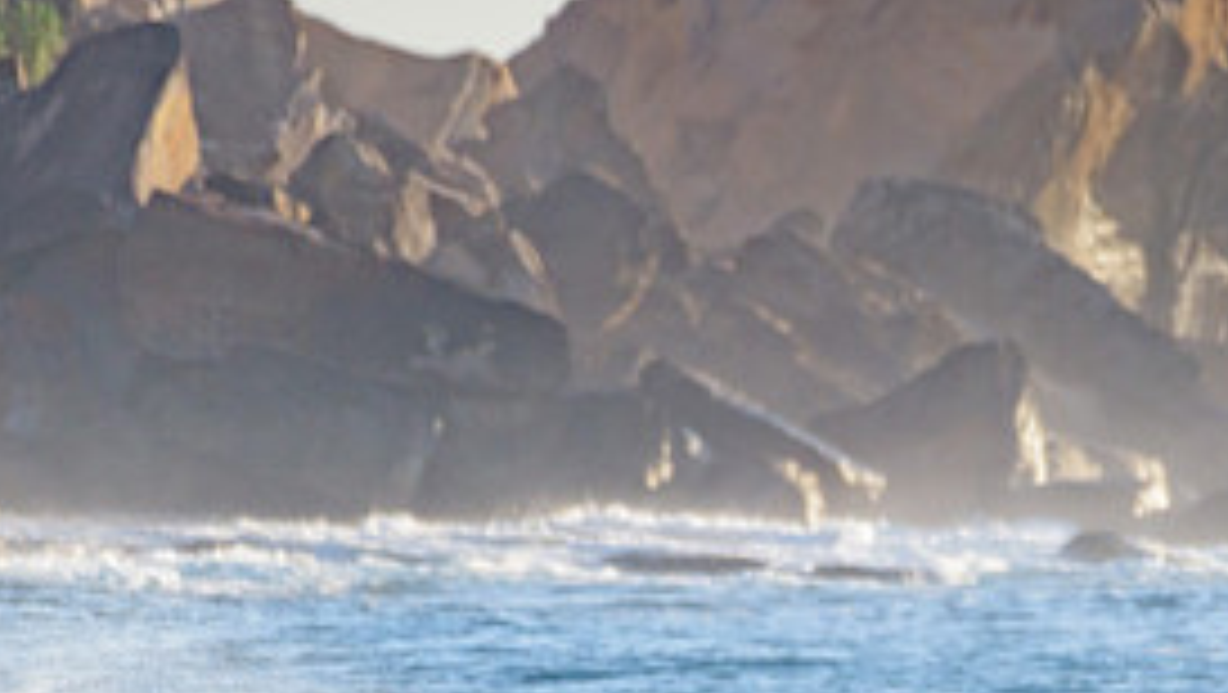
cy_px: 659
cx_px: 967
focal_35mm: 1362
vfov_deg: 0.9
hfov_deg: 1.6
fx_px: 44379
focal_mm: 500
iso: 250
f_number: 5.6
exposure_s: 1/2000
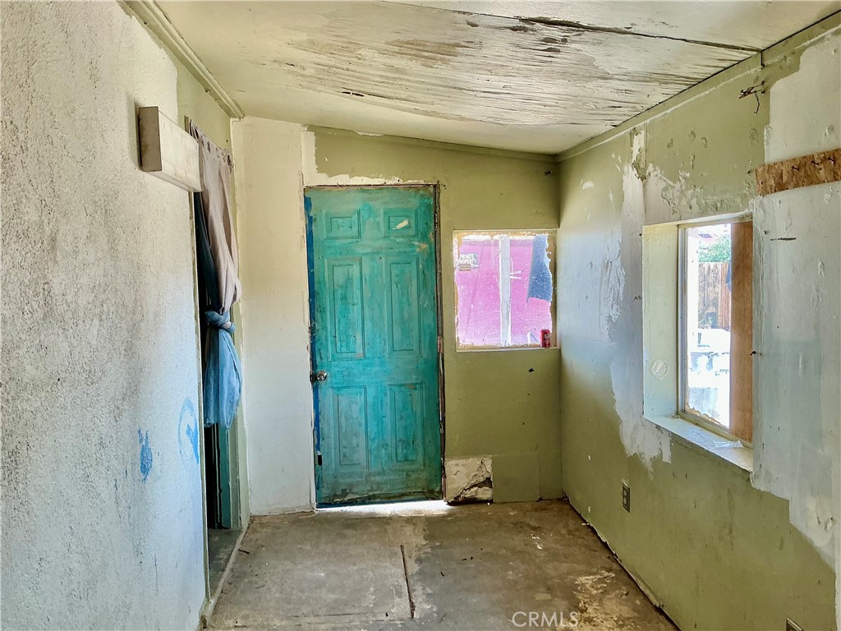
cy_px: 316
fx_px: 705
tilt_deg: -6.8
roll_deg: +1.4
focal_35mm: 29
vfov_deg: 48.2
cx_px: 420
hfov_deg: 61.7
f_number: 1.8
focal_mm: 3
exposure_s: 1/120
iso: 50
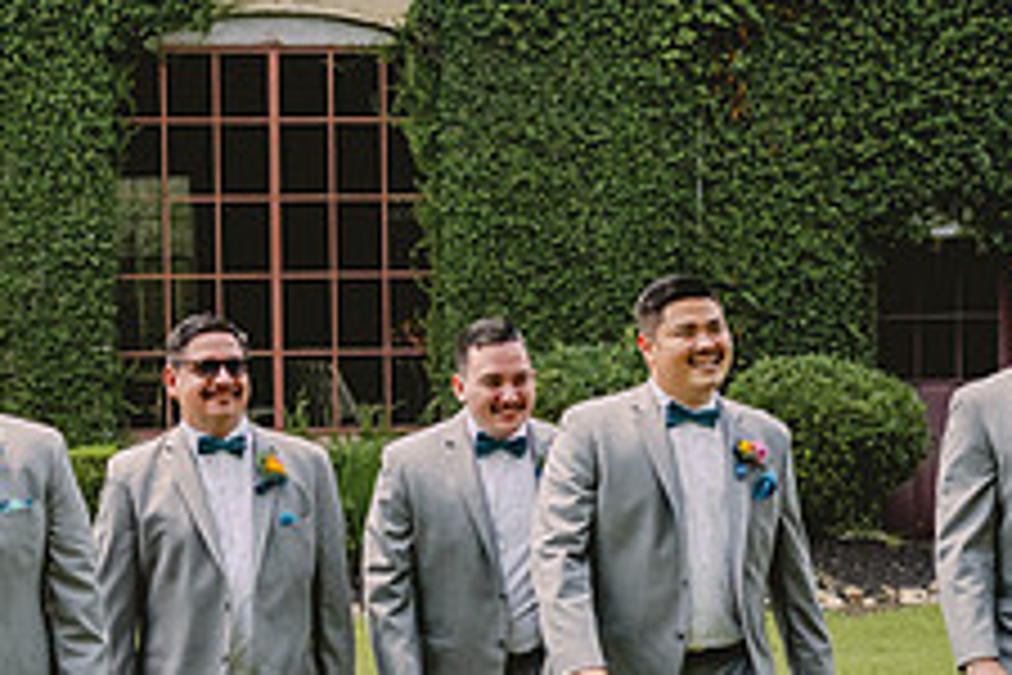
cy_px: 391
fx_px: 2221
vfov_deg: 17.3
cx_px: 80
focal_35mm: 79
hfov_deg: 24.8
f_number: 4
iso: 400
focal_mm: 24
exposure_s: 1/3200
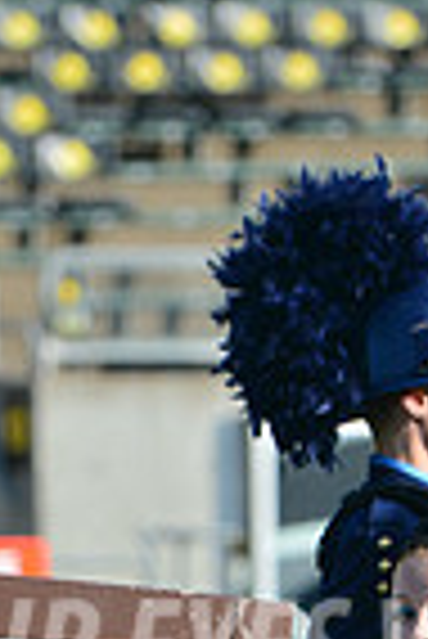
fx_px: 12950
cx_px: 155
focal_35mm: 728
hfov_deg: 1.9
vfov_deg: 2.8
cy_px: 981
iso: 125
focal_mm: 230
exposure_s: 1/800
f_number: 5.6
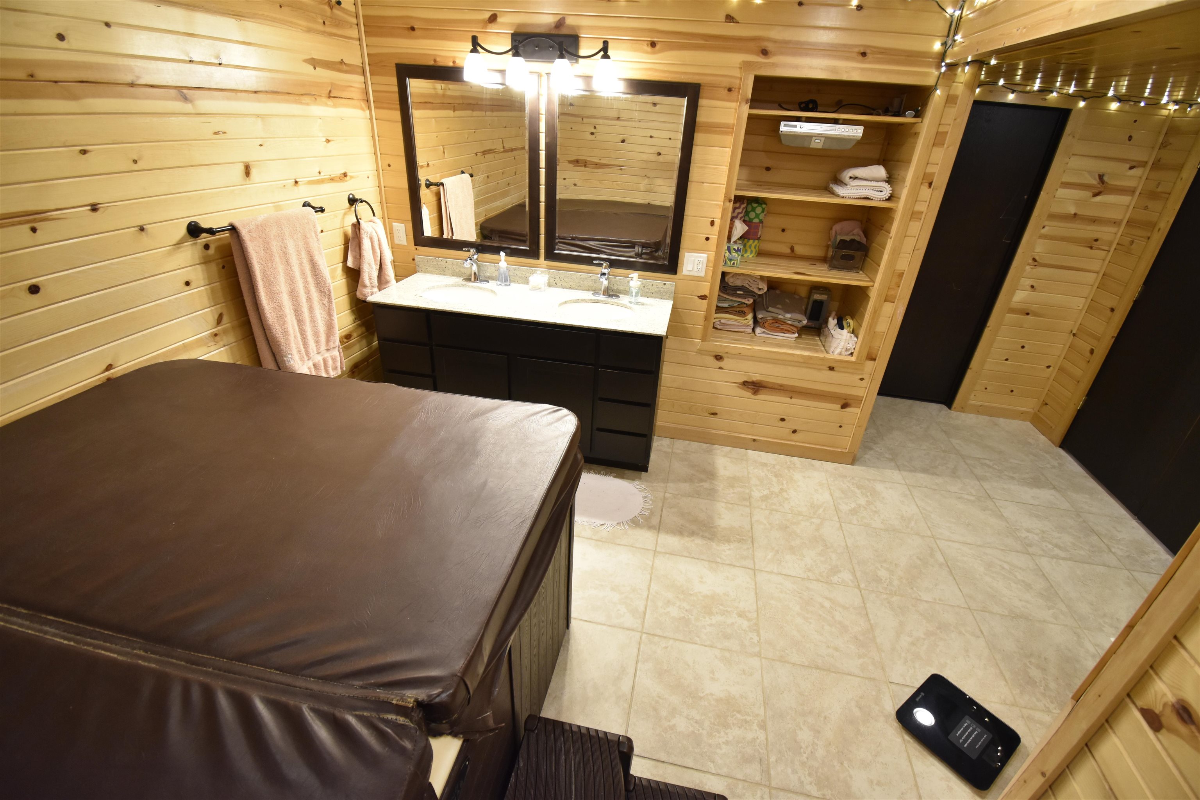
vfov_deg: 77.3
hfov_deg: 100.4
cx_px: 600
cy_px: 400
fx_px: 500
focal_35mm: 15
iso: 1250
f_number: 4.5
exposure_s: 1/40
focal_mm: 10
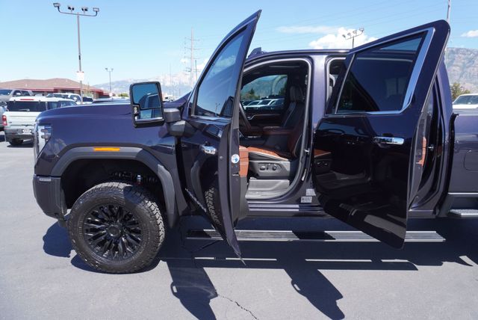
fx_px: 319
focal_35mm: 24
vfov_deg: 53.2
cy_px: 160
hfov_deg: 73.7
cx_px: 239
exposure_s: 1/160
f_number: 6.3
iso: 100
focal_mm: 16
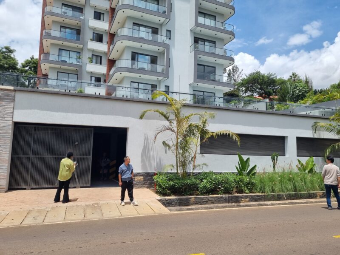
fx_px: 255
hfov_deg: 67.3
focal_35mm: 26
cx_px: 170
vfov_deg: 53.1
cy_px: 128
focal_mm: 5.4
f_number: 1.8
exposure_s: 1/3536
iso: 50
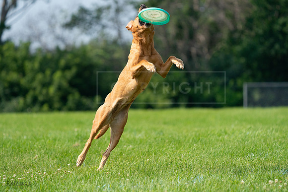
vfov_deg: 4.5
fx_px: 2424
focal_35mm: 303
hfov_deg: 6.8
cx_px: 144
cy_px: 96
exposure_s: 1/4000
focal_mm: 303
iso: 1250
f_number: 6.3
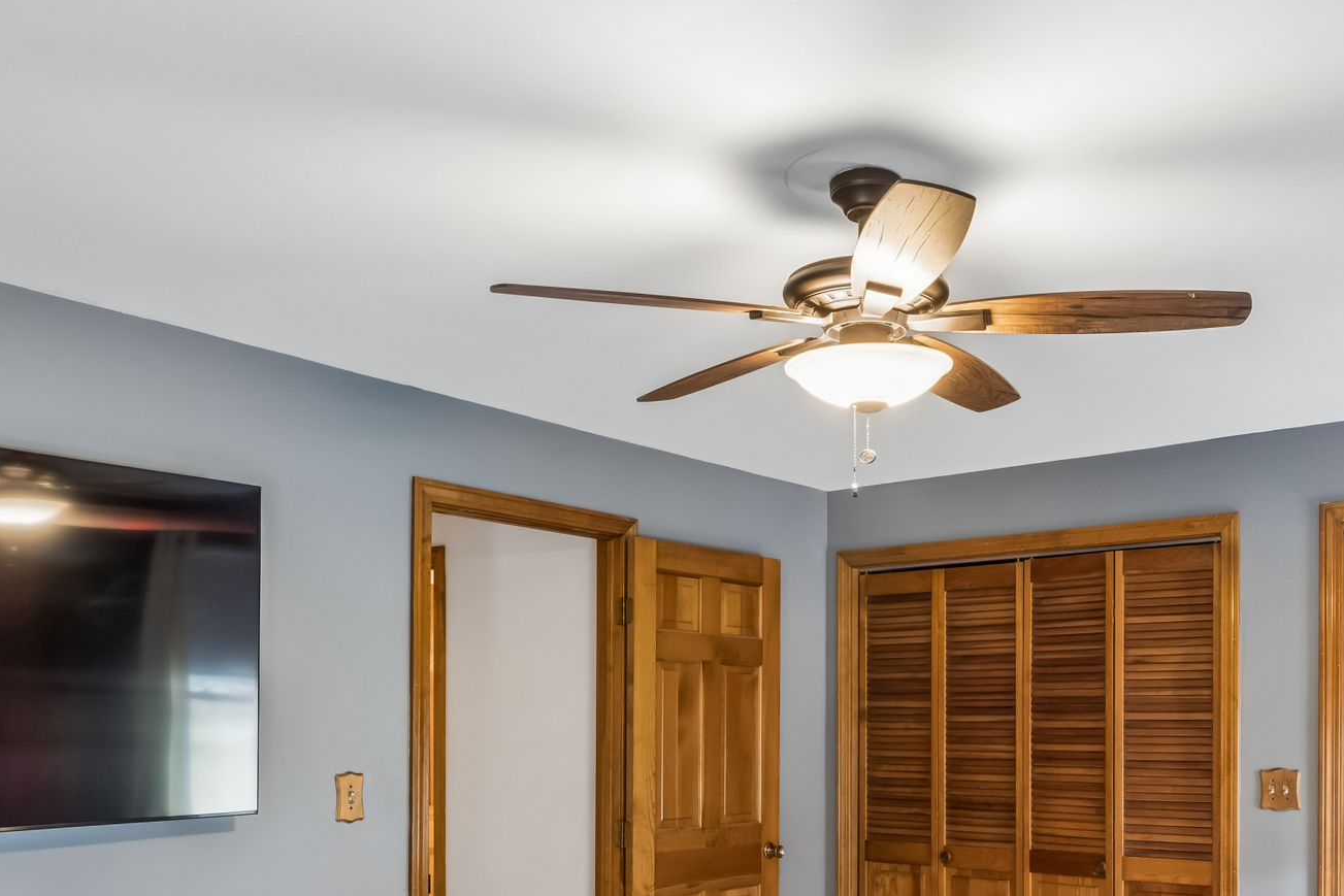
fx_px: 1232
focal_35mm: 33
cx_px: 823
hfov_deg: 56.7
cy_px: 724
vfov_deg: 38.4
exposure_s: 1
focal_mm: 14
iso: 400
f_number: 13
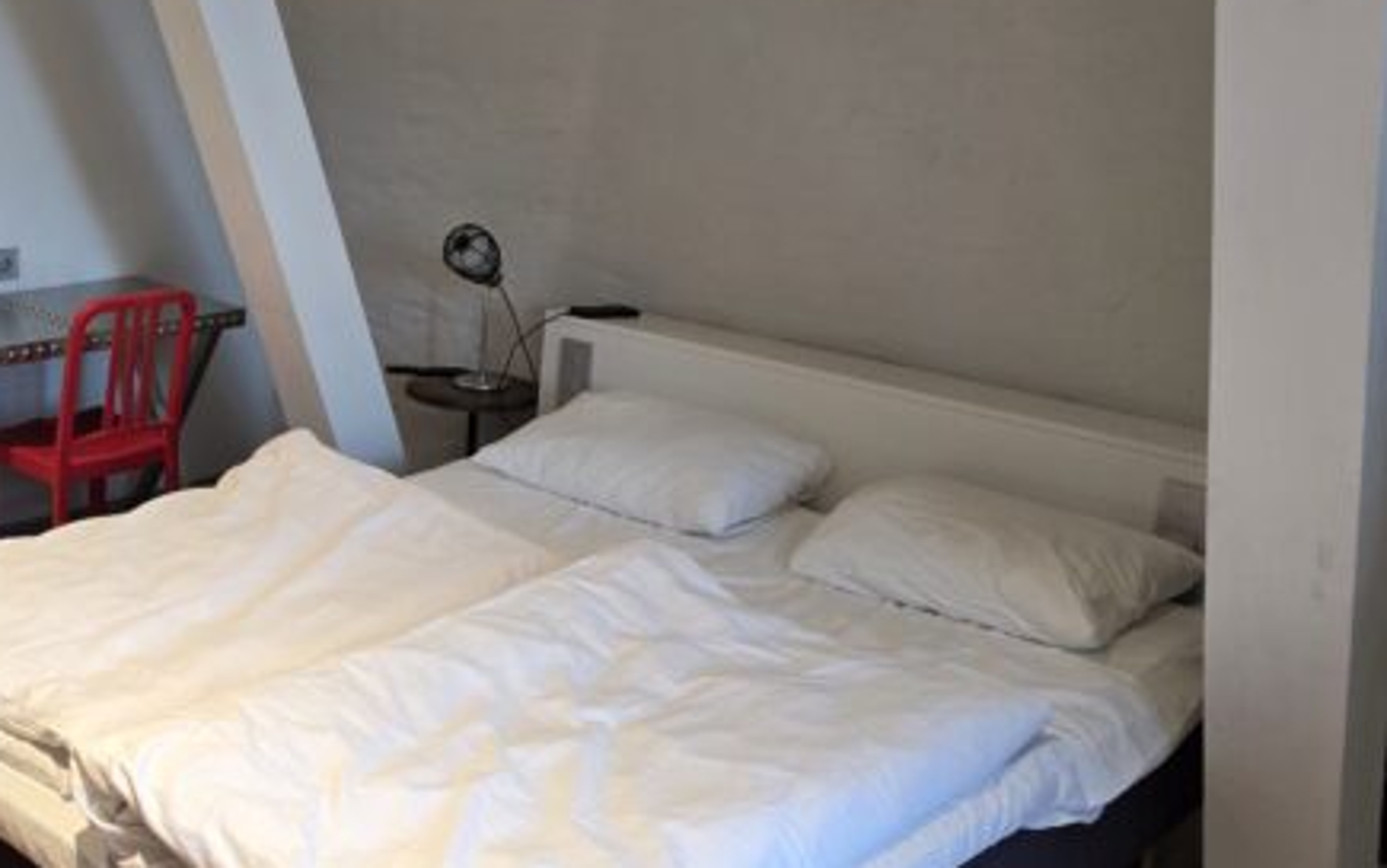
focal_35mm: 43
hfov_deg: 44.1
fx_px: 1626
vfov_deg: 29.8
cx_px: 290
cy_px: 364
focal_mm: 6.3
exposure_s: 1/100
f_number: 1.7
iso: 160
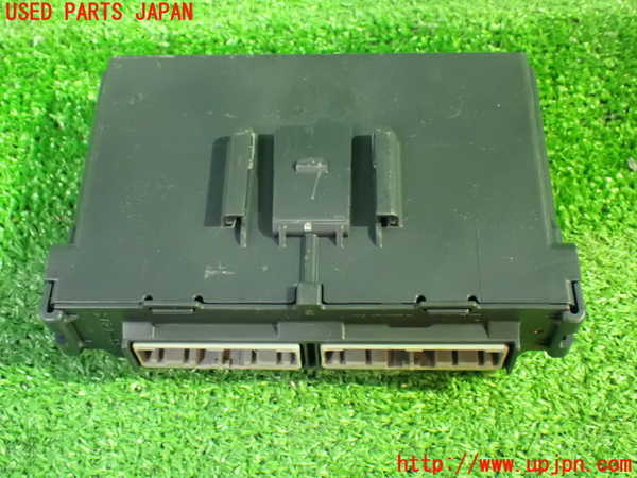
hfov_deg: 40.4
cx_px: 318
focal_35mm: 47
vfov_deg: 30.9
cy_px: 239
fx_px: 865
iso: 1600
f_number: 3.1
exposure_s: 1/15
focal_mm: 8.4
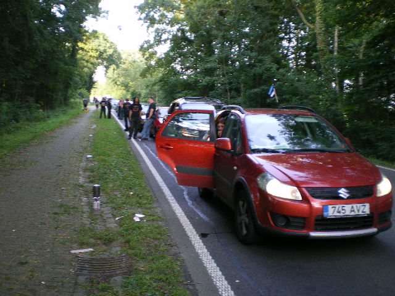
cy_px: 148
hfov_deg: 49.0
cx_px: 198
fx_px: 434
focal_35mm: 38
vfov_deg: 37.7
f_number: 3.1
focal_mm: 6.3
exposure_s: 1/60
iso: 160
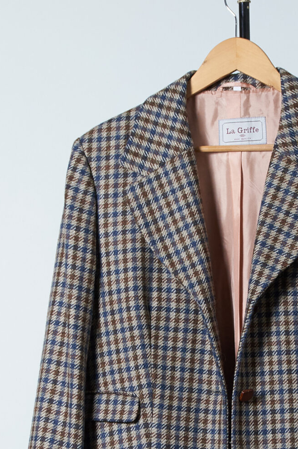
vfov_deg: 9.6
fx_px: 2654
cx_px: 226
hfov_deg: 6.4
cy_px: 400
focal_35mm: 213
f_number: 9
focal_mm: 55
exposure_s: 1/100
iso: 200
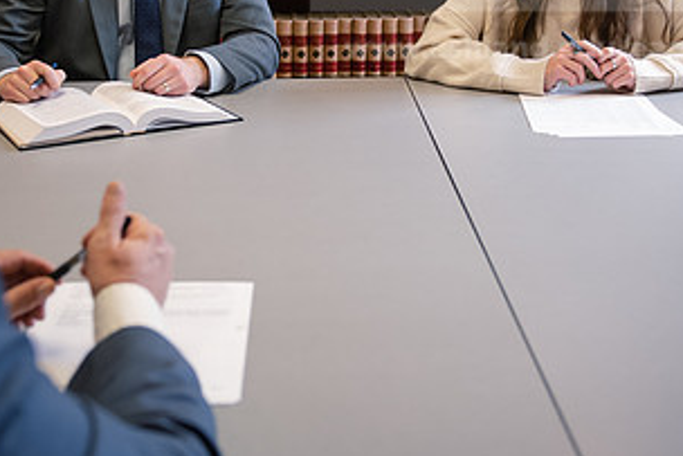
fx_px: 1158
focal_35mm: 61
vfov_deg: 22.0
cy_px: 95
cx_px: 243
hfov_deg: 32.7
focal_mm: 32
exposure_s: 1/125
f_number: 3.2
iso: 800
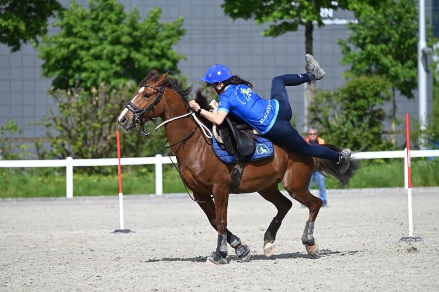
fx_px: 2559
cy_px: 146
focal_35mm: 210
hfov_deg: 9.8
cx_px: 220
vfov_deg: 6.5
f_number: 5.6
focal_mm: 210
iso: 220
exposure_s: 1/1250
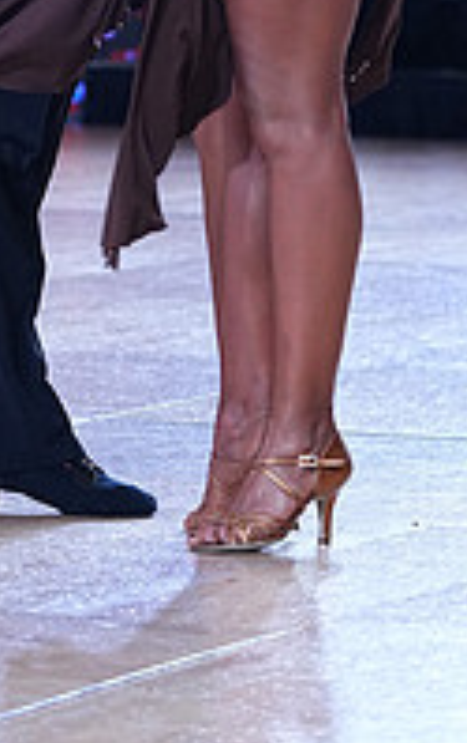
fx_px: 6858
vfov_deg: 6.2
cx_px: 118
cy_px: -228
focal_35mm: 338
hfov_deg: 3.9
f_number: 4
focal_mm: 114
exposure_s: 1/500
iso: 1250
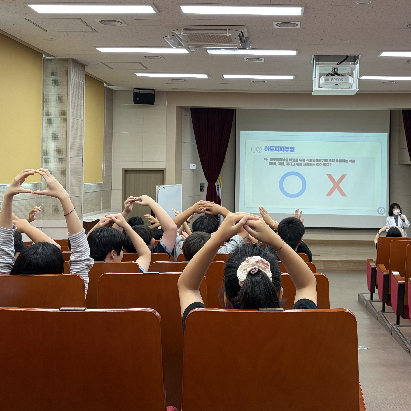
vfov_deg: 39.0
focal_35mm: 43
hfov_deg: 38.6
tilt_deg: +1.7
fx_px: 578
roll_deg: -0.1
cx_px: 286
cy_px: 158
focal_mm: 5.96
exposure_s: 1/120
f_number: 1.6
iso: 125
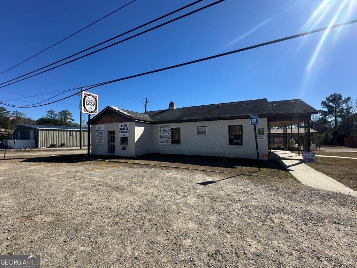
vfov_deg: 85.7
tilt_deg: -0.3
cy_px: 134
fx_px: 144
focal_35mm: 14
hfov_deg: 102.1
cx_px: 178
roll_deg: -1.0
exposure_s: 1/1887
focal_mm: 2.22
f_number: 2.2
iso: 50
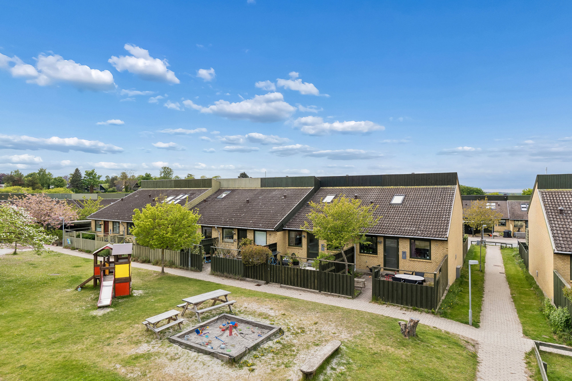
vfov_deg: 57.8
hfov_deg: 79.2
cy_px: 190
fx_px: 346
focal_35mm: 22
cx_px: 286
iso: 200
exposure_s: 1/320
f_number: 8
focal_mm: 14.5
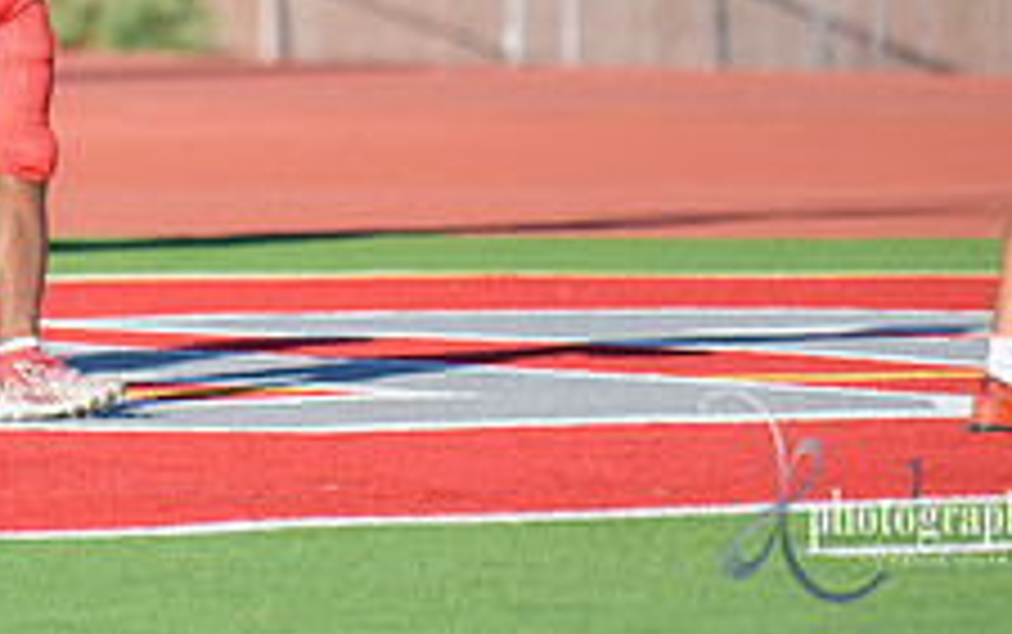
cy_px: -151
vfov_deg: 2.4
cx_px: -121
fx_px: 15236
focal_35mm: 552
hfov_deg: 3.8
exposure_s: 1/4000
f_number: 2.8
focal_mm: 210
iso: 400
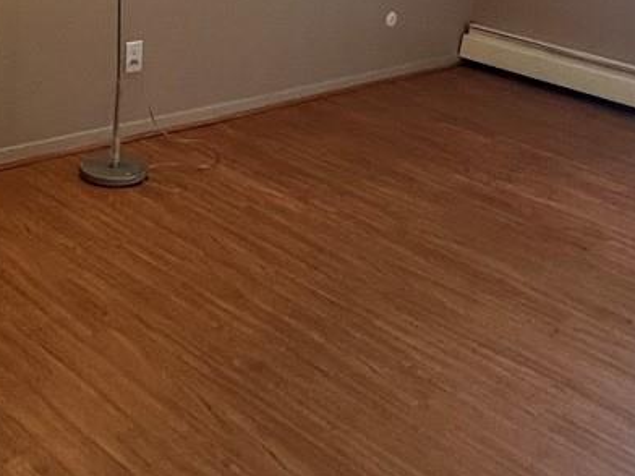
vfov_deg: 25.5
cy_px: -49
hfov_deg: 36.1
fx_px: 972
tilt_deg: -10.2
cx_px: 262
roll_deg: -4.6
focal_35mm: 53
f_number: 1.8
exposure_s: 1/60
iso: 200
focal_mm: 1.57
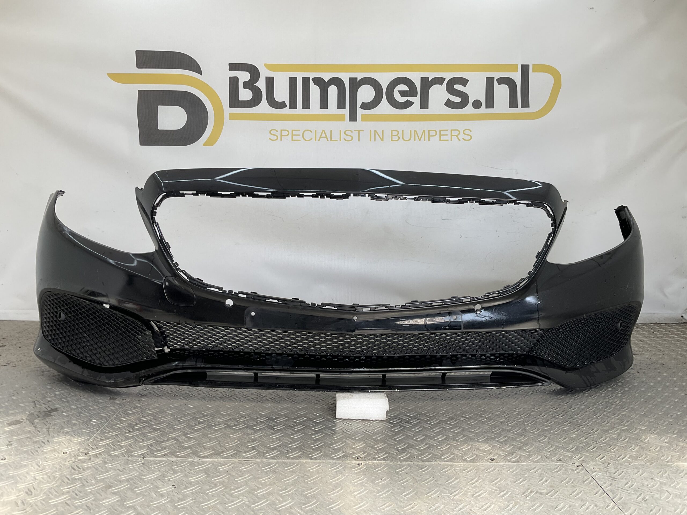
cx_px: 344
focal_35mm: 29
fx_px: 576
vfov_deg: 48.2
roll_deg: -1.1
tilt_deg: -7.7
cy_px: 258
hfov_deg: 61.7
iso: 16
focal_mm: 3
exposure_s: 1/318
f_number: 1.8
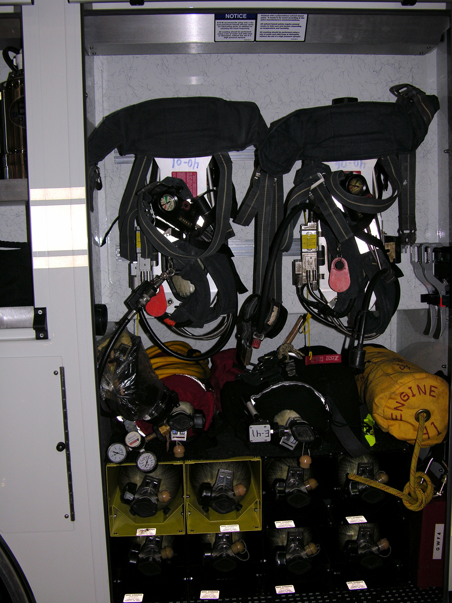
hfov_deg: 40.7
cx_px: 226
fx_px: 609
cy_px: 302
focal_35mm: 35
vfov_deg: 52.6
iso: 50
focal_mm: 8.9
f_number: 2.8
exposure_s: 1/60.1
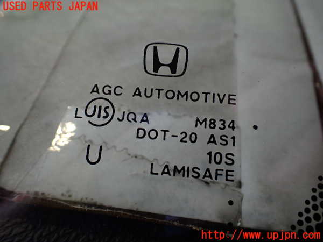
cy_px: 121
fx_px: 280
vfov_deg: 46.8
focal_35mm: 30
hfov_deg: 60.0
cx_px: 162
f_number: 2.3
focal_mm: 5.4
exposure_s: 1/125
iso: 250
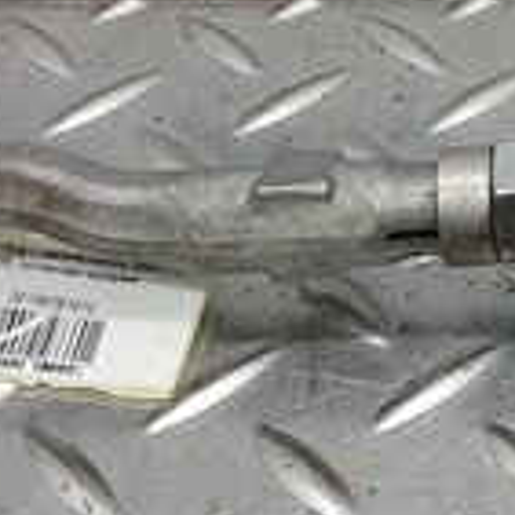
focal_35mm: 108
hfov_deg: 15.5
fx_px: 1818
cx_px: 643
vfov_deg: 16.0
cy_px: 86
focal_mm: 4
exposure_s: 1/50
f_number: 1.8
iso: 80
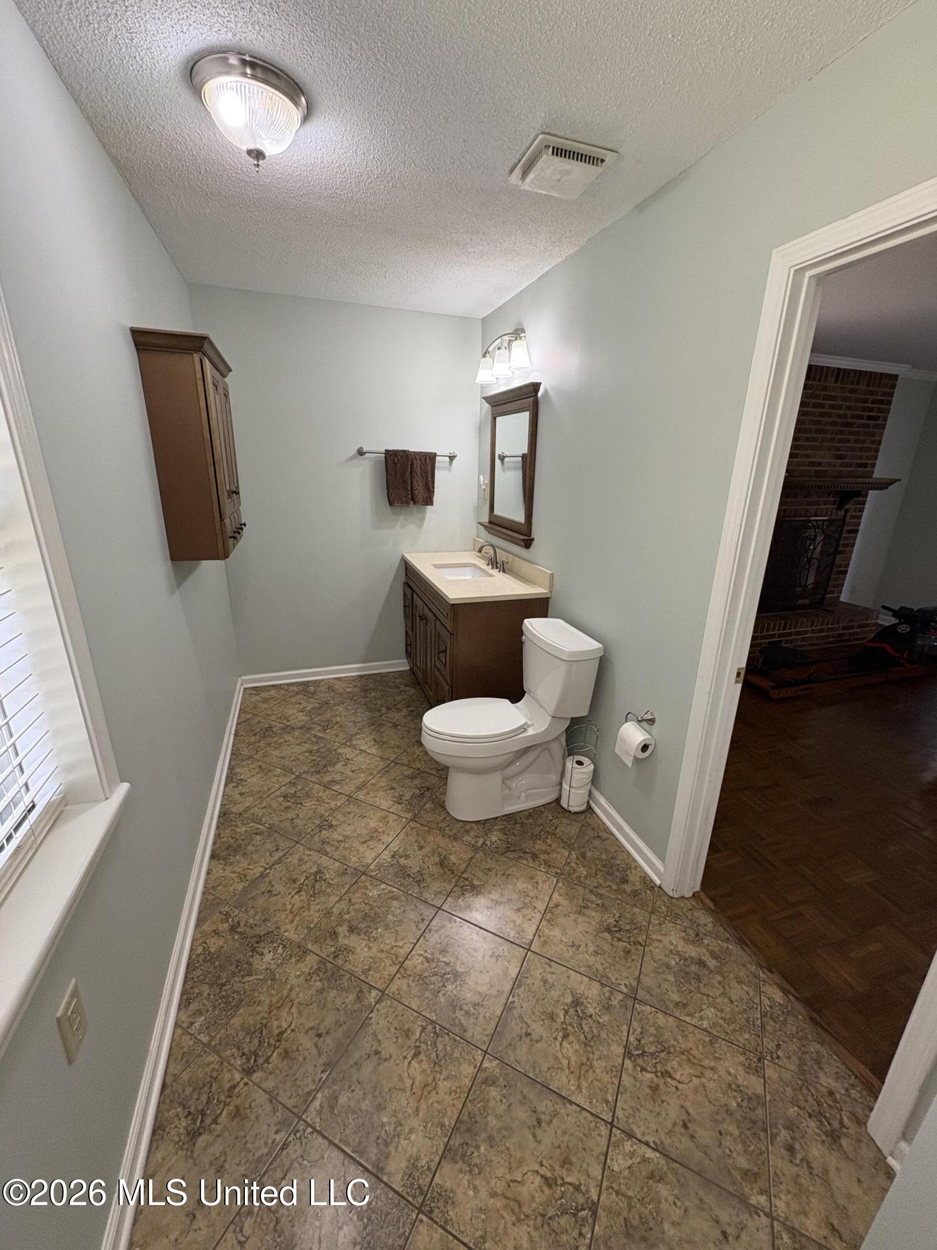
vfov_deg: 102.1
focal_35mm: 14
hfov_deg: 85.7
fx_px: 505
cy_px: 625
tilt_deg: -16.9
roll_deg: -2.3
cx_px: 468
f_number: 2.2
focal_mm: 2.22
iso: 200
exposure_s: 1/99
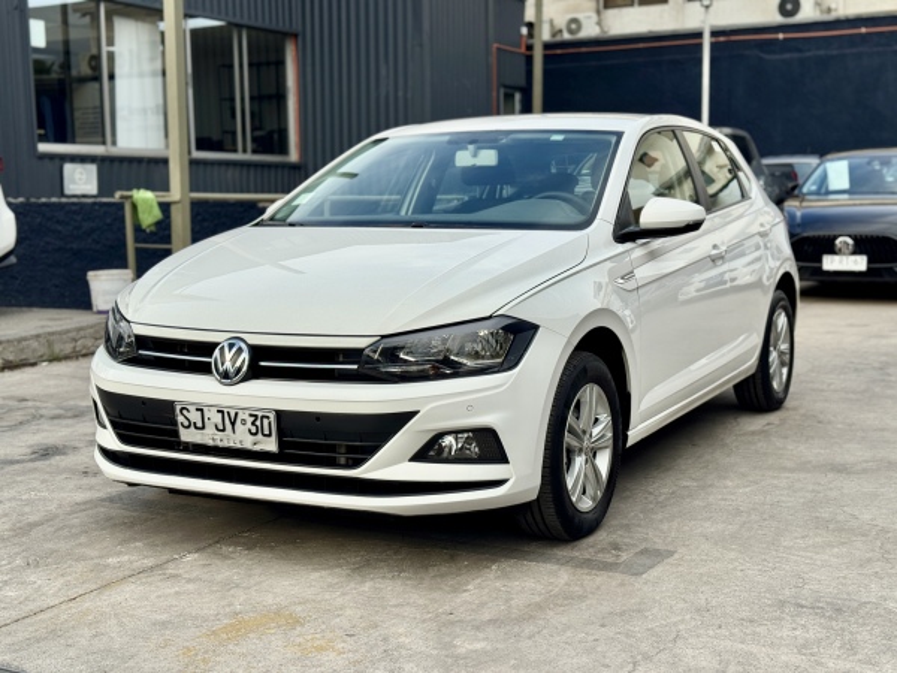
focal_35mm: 48
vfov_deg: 30.3
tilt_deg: -6.1
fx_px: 1244
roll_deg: +1.1
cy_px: 336
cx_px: 448
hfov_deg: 39.7
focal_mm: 6.76
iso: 64
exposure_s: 1/2110
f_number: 1.78
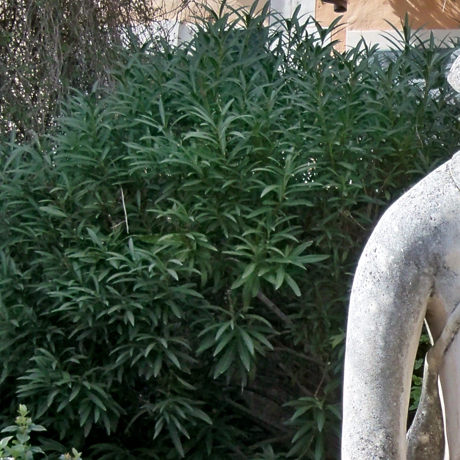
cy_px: 463
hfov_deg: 14.0
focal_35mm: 118
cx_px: 652
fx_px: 1774
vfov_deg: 14.5
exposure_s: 1/400
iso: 80
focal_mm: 6.2
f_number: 3.5
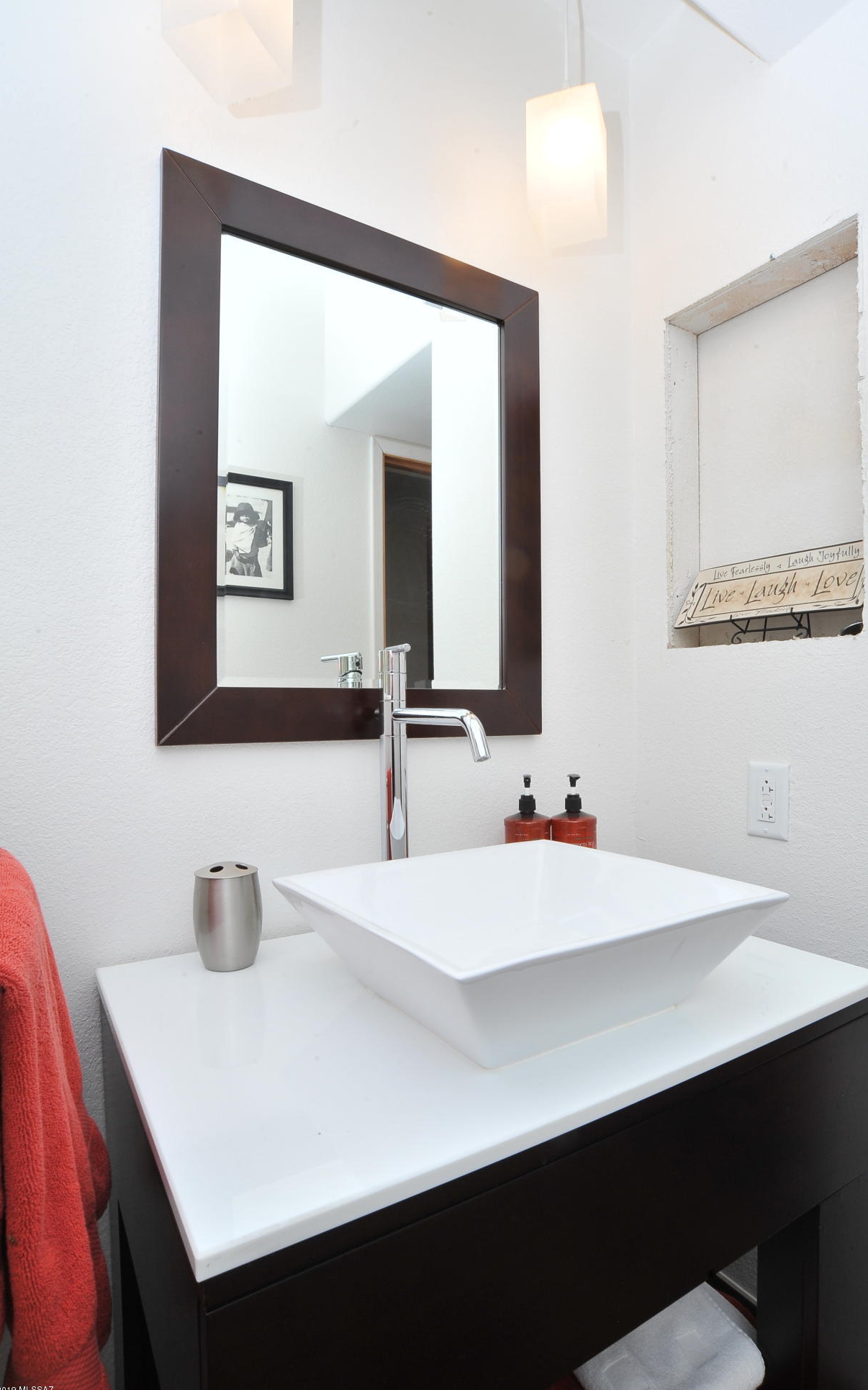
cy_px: 715
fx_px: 719
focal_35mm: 19
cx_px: 464
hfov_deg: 62.1
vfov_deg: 88.0
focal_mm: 18
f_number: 22
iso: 640
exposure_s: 1/30
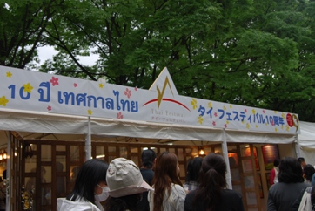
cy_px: 94
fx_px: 321
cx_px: 126
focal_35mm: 37
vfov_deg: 36.3
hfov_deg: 51.9
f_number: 5
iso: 200
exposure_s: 1/100
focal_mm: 19
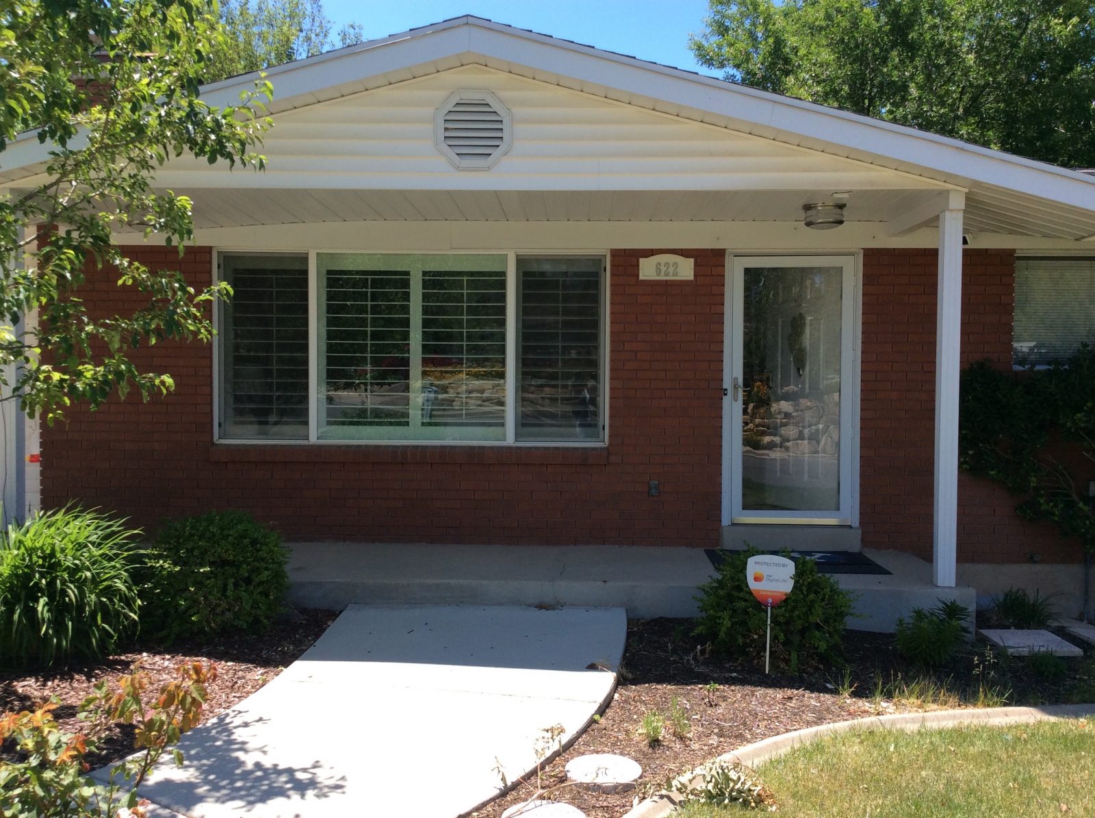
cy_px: 409
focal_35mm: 32
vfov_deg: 44.1
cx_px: 548
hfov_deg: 56.9
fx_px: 1011
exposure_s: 1/657
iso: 32
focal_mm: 3.3
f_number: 2.4
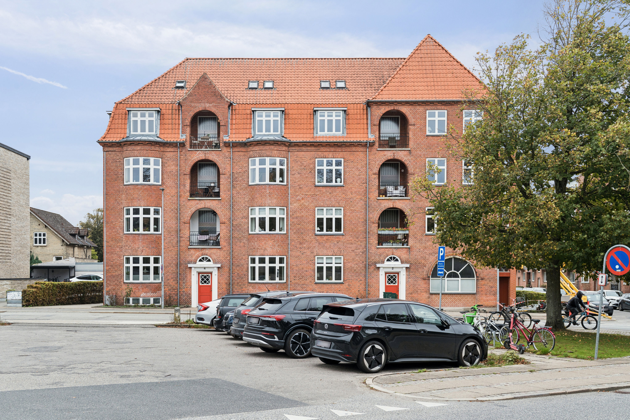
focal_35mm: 41
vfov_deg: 32.6
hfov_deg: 47.4
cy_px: 210
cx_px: 315
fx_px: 717
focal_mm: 41
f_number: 4.5
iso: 500
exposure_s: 1/320
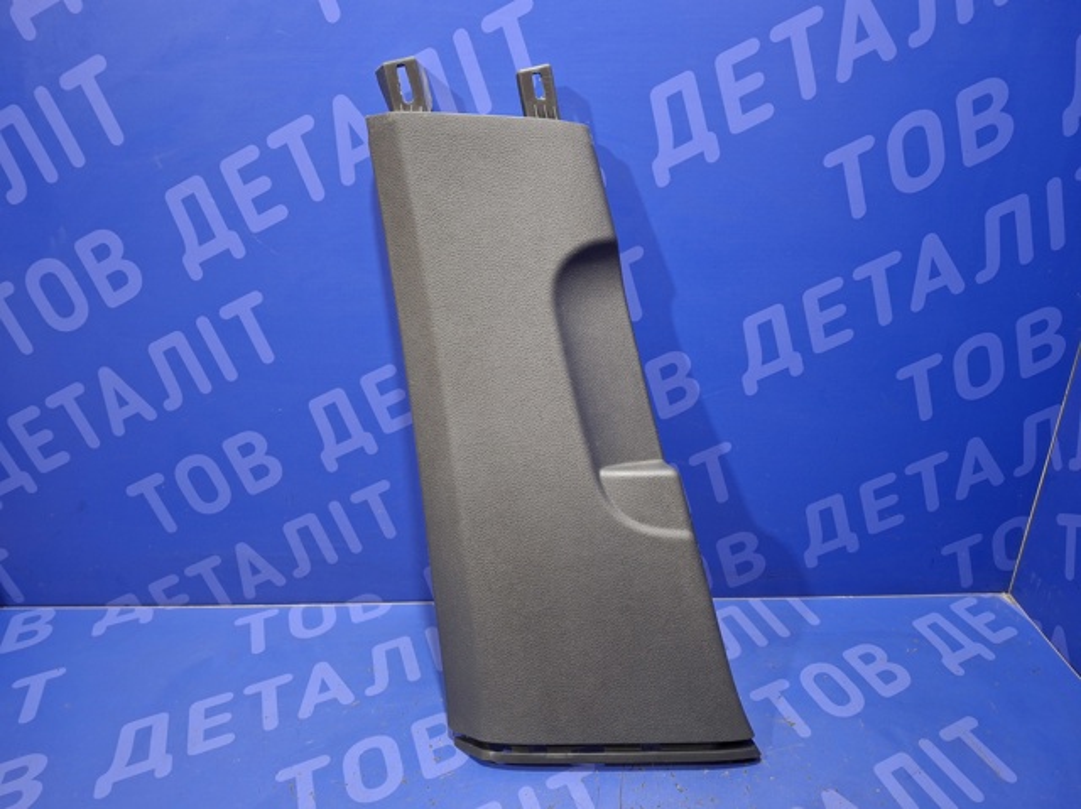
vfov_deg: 54.8
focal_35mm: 25
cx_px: 540
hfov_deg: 69.4
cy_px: 404
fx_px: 780
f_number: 1.8
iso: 250
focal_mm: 4.69
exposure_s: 1/25
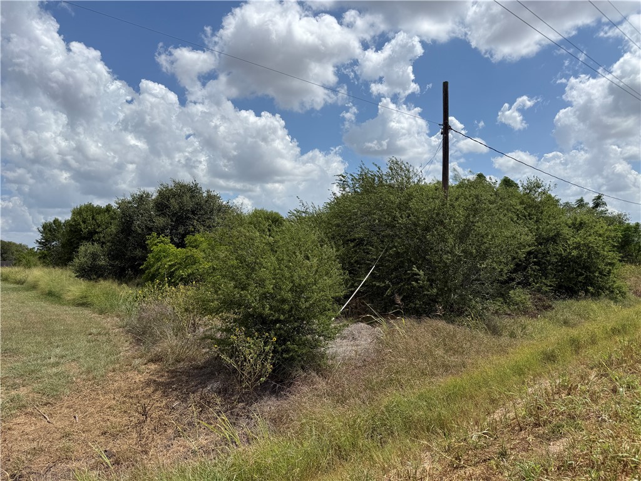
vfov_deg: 56.8
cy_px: 240
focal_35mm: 24
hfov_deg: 71.6
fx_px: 444
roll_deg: +1.2
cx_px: 320
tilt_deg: +2.8
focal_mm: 6.76
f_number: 1.78
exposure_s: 1/7353
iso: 80
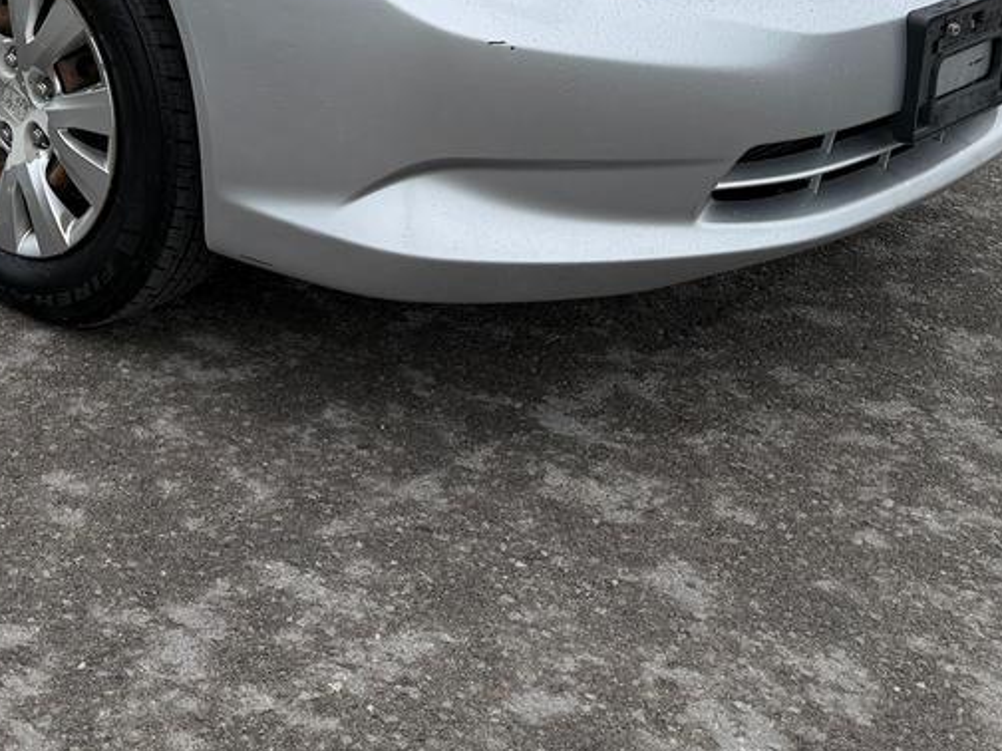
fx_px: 1766
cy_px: -191
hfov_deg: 29.8
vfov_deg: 21.9
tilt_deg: -9.5
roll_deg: -0.5
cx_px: 34
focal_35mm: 61
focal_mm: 6.76
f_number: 1.78
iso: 80
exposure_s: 1/3279
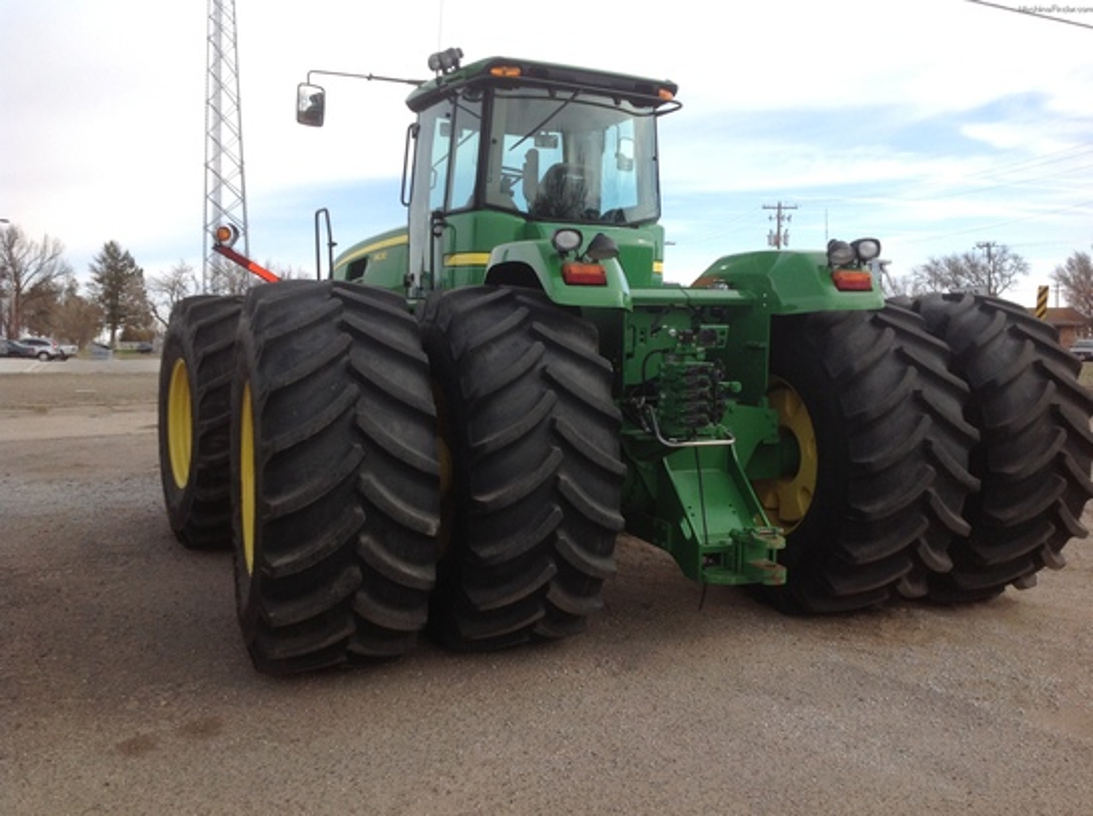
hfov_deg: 52.7
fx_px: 1103
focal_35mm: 35
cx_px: 546
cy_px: 408
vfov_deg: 40.6
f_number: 2.4
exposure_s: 1/1163
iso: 50
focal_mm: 4.28
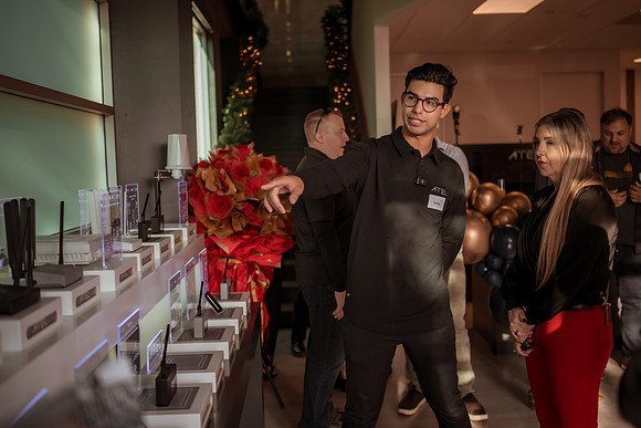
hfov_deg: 51.3
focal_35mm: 37
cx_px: 335
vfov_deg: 35.5
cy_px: 200
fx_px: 667
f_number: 1.8
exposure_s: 1/500
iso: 100
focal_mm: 35
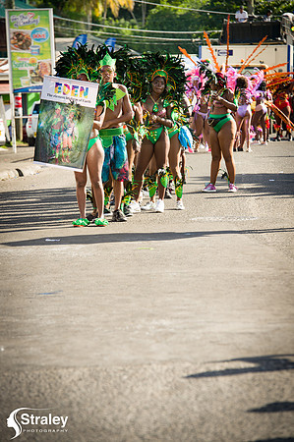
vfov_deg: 12.1
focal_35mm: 170
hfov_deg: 8.1
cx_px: 147
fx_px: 2087
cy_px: 221
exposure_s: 1/200
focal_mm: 170
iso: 100
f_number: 7.1
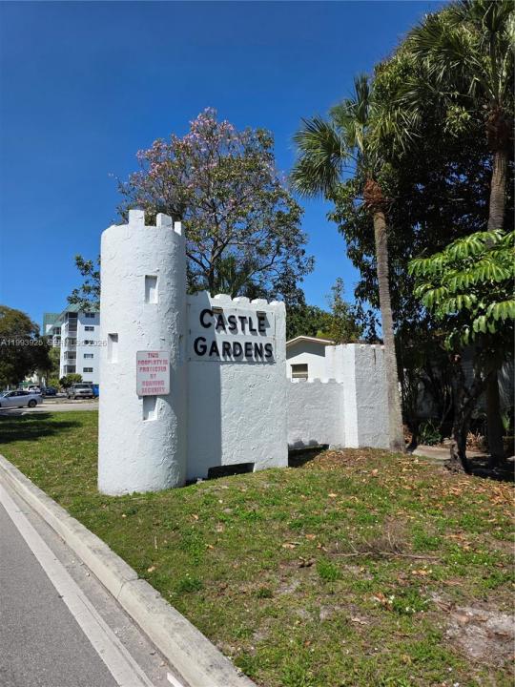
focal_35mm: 23
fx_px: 456
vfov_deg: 73.9
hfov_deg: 58.9
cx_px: 258
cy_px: 344
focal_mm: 6.3
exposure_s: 1/7626
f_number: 1.7
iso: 80
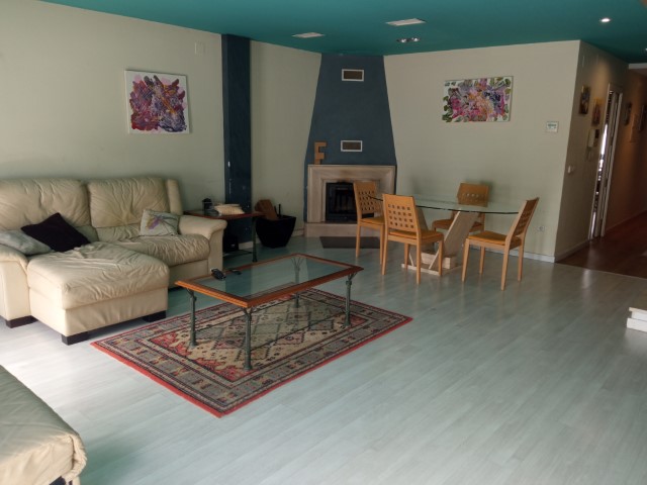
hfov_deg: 65.3
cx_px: 324
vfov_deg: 51.4
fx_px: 505
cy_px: 242
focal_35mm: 27
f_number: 2.2
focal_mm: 3.79
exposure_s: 1/50
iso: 159
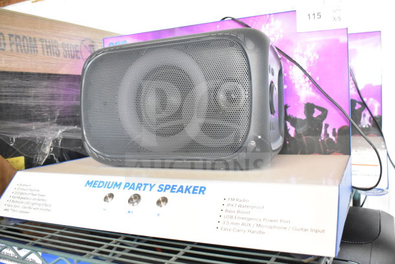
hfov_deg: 55.1
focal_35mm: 34
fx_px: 379
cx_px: 198
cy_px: 132
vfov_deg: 38.4
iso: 2800
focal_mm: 23
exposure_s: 1/40
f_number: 3.8
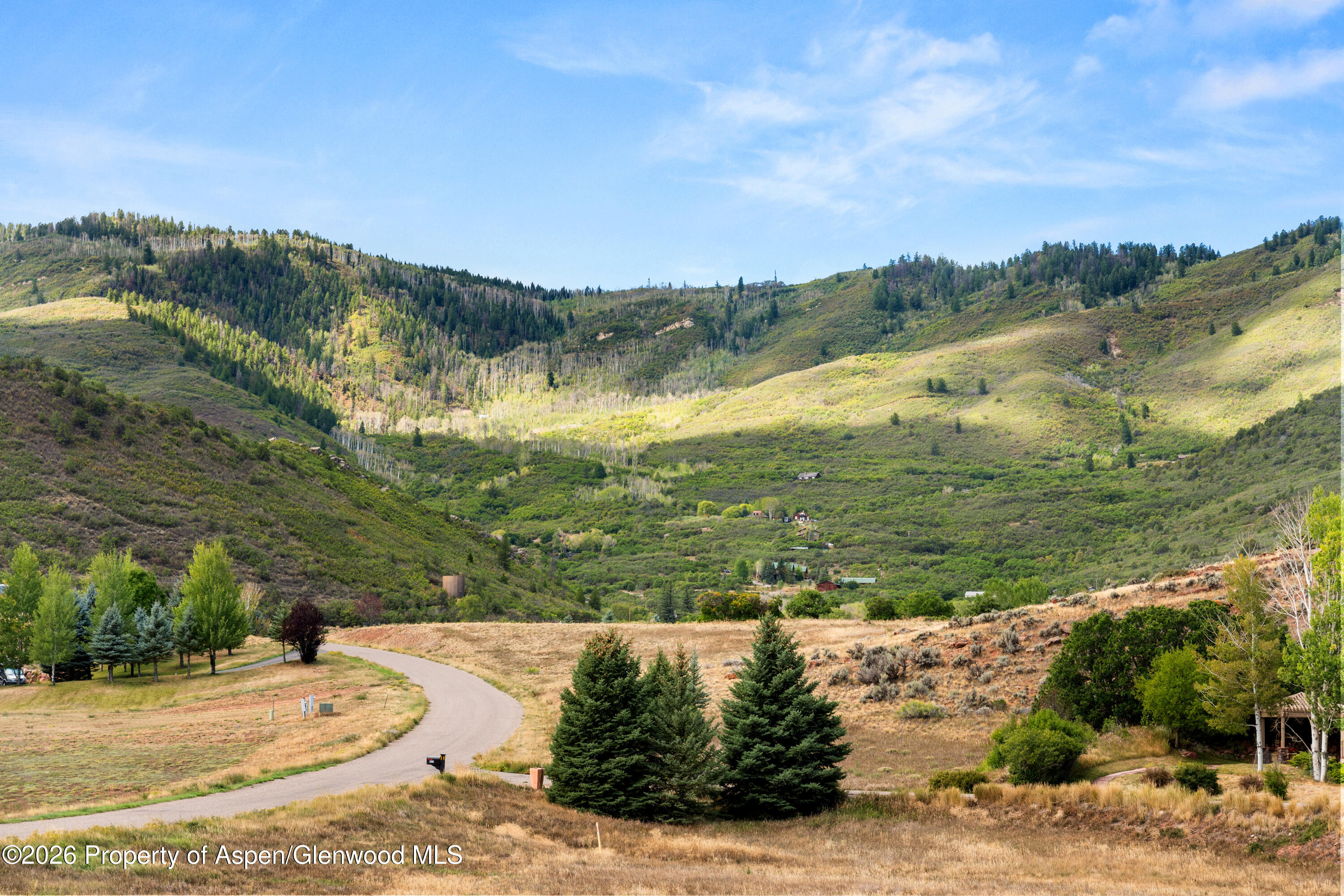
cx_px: 672
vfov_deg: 19.5
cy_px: 448
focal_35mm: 70
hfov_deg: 28.8
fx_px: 2613
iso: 100
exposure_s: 1/40
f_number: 7.1
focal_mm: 70
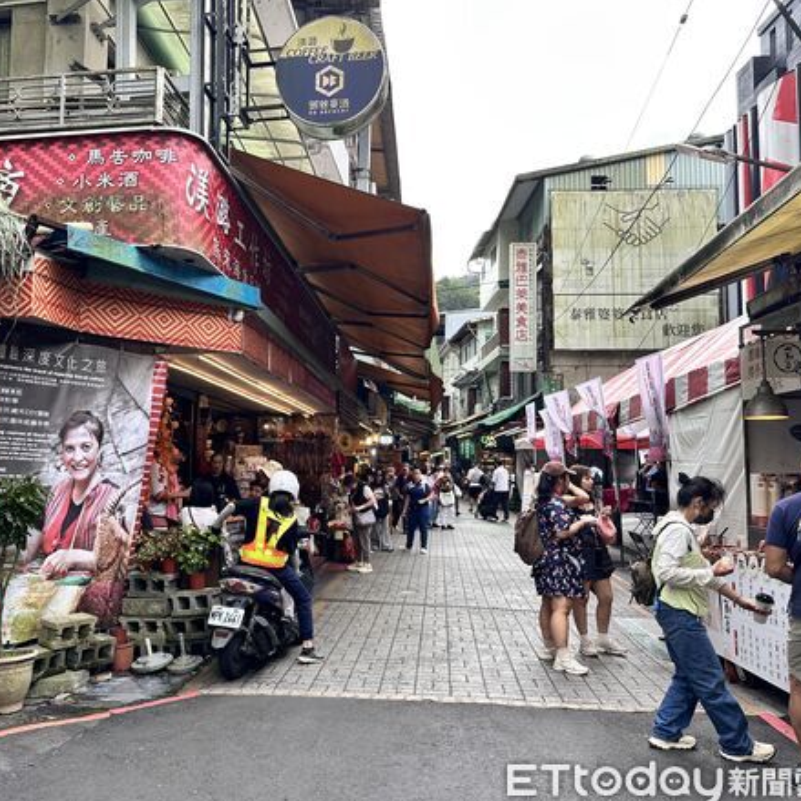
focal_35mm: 29
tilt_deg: +4.4
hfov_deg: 54.9
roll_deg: -1.7
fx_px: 759
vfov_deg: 55.6
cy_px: 407
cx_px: 292
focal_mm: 6.86
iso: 80
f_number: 1.78
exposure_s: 1/393
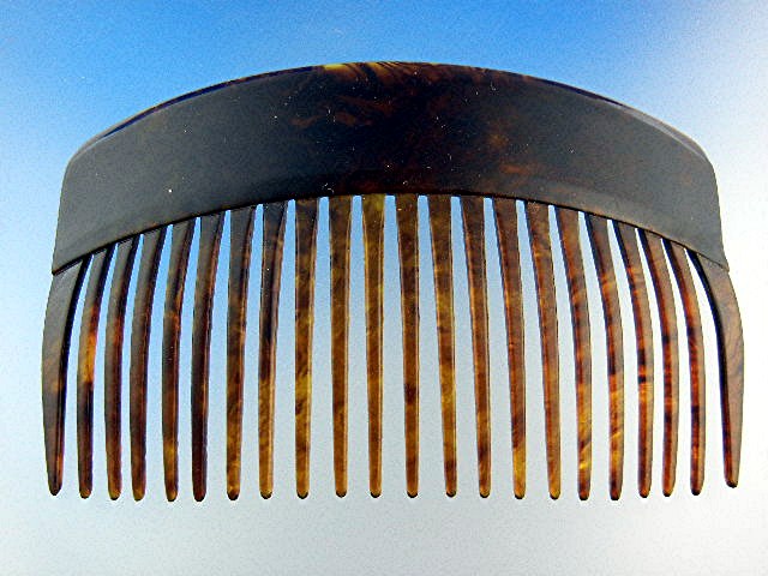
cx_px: 384
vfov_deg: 32.2
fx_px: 998
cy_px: 288
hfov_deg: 42.1
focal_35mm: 45
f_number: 3.8
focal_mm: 8.1
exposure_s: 1/20.4
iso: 400
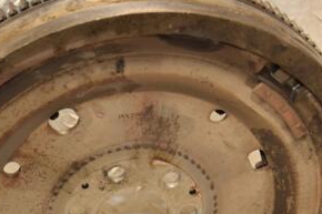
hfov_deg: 13.8
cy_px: 198
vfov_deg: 9.2
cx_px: 125
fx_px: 1332
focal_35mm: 149
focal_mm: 48
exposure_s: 1/125
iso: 800
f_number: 4.8
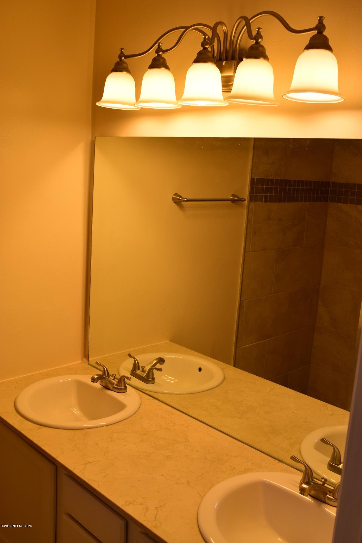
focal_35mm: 36
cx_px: 181
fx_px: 543
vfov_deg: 53.1
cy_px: 272
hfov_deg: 36.9
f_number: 9
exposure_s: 1/125
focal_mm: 24
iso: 400
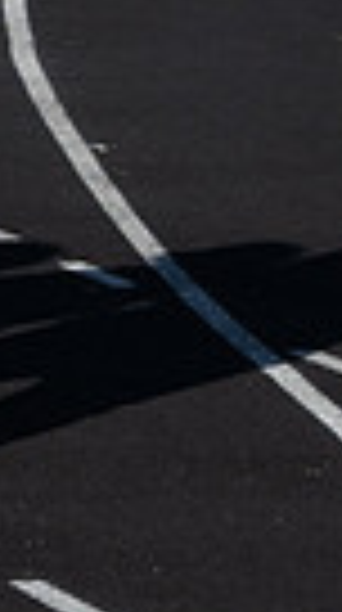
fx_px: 5946
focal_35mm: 367
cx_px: -968
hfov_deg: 3.2
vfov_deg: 5.8
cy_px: -416
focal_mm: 31
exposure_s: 1/400
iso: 100
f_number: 8
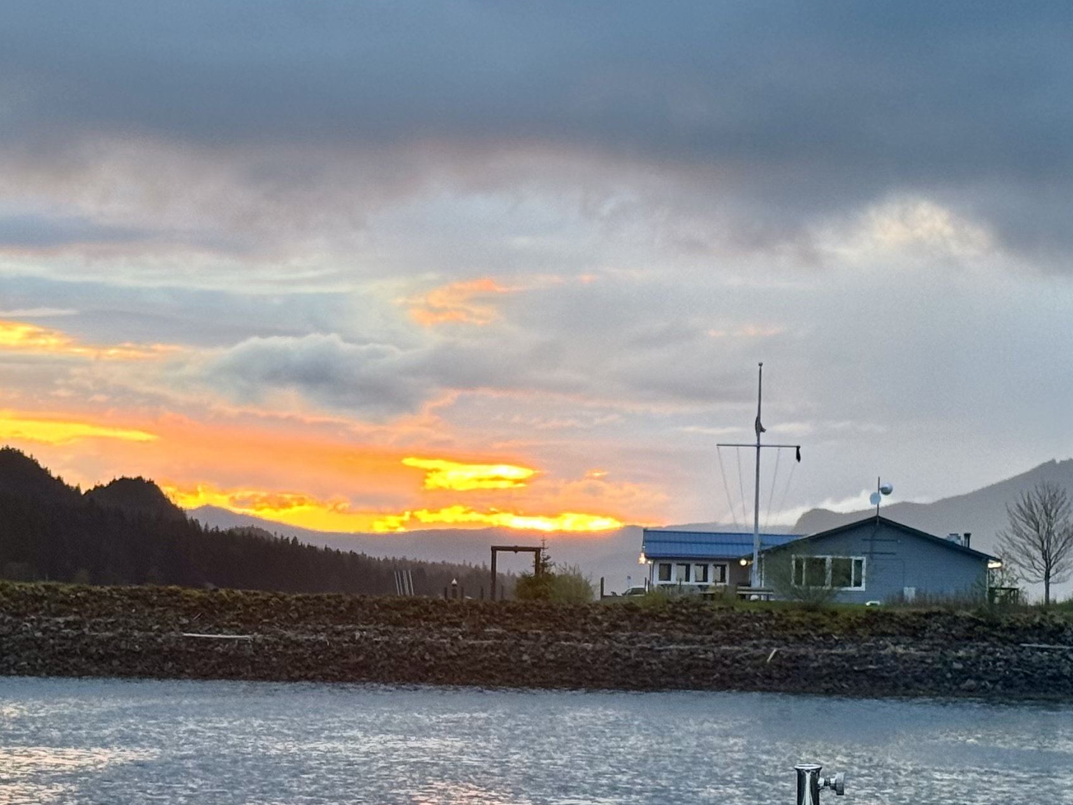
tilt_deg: -0.8
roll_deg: -1.5
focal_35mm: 115
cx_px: 406
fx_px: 3564
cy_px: 619
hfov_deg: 17.1
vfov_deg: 12.8
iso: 50
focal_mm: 6.76
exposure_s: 1/121
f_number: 1.78
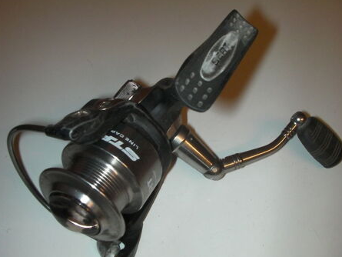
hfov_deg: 45.8
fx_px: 405
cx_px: 167
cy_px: 135
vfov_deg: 35.1
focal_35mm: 41
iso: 200
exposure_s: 1/30
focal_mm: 6.3
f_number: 5.6
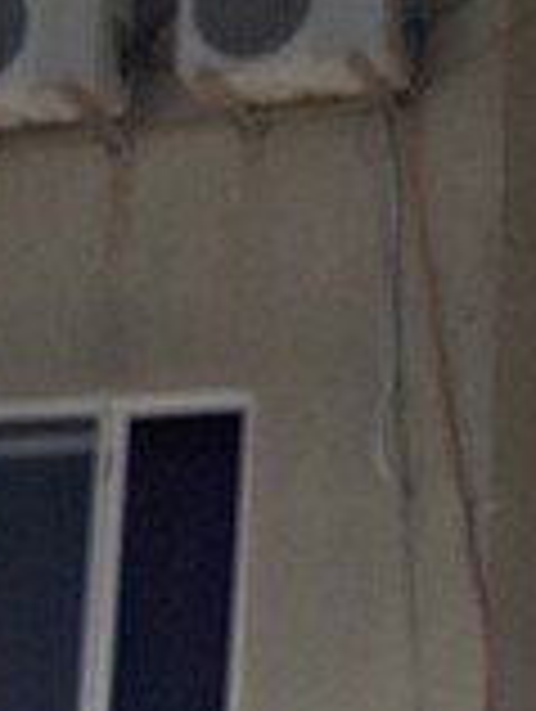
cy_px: 994
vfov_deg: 12.7
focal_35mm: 149
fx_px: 3068
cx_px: 1090
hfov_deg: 9.3
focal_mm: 5.54
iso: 160
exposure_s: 1/50
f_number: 1.8
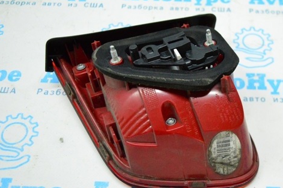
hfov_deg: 37.2
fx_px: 416
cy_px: 93
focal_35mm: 53
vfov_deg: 25.5
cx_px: 188
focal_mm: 26
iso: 6400
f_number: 4
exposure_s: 1/500
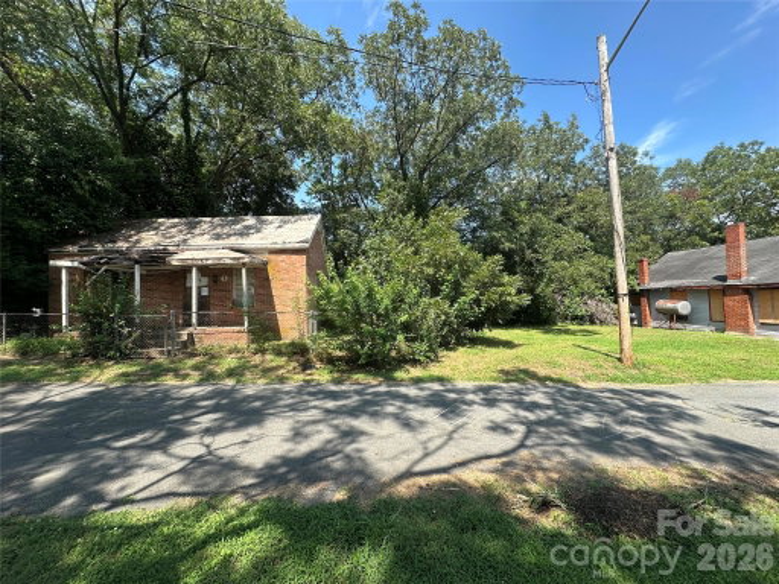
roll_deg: +1.3
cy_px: 292
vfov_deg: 85.7
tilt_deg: +1.3
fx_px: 315
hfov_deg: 102.1
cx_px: 390
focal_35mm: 14
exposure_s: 1/584
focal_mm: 2.22
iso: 40
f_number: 2.2
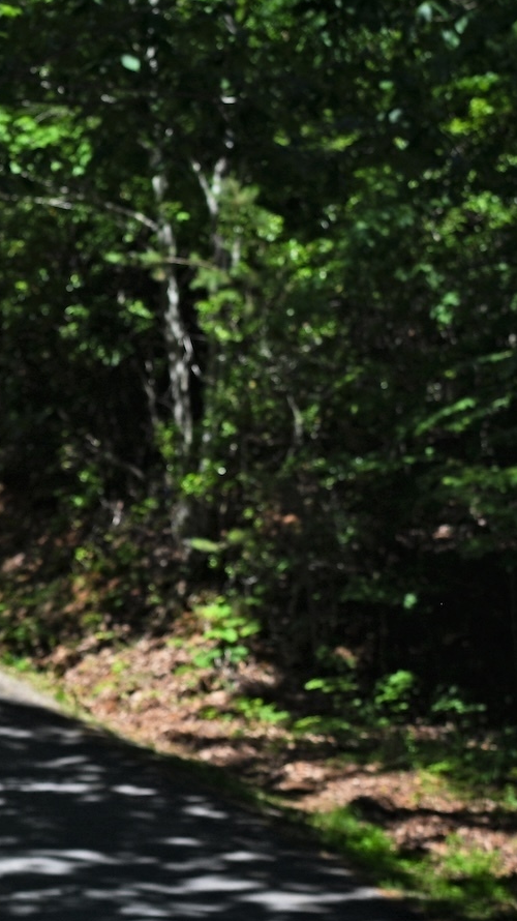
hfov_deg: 4.6
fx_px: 6391
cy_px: 686
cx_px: -551
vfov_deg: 8.2
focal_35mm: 262
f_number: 6.3
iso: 100
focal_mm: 89
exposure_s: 1/320
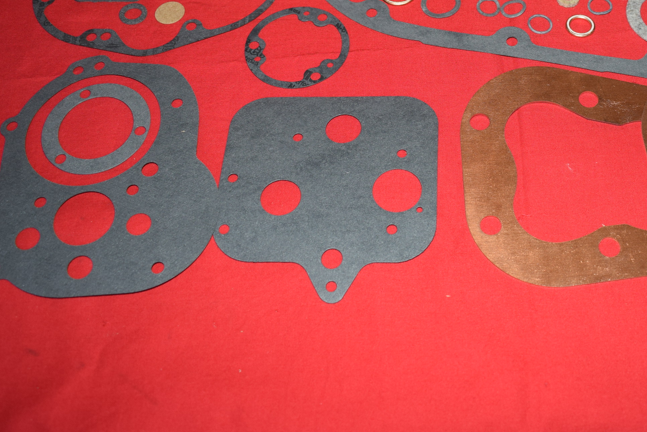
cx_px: 463
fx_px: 917
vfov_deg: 26.2
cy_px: 104
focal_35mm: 51
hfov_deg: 38.1
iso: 400
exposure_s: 1/60
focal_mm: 22
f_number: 5
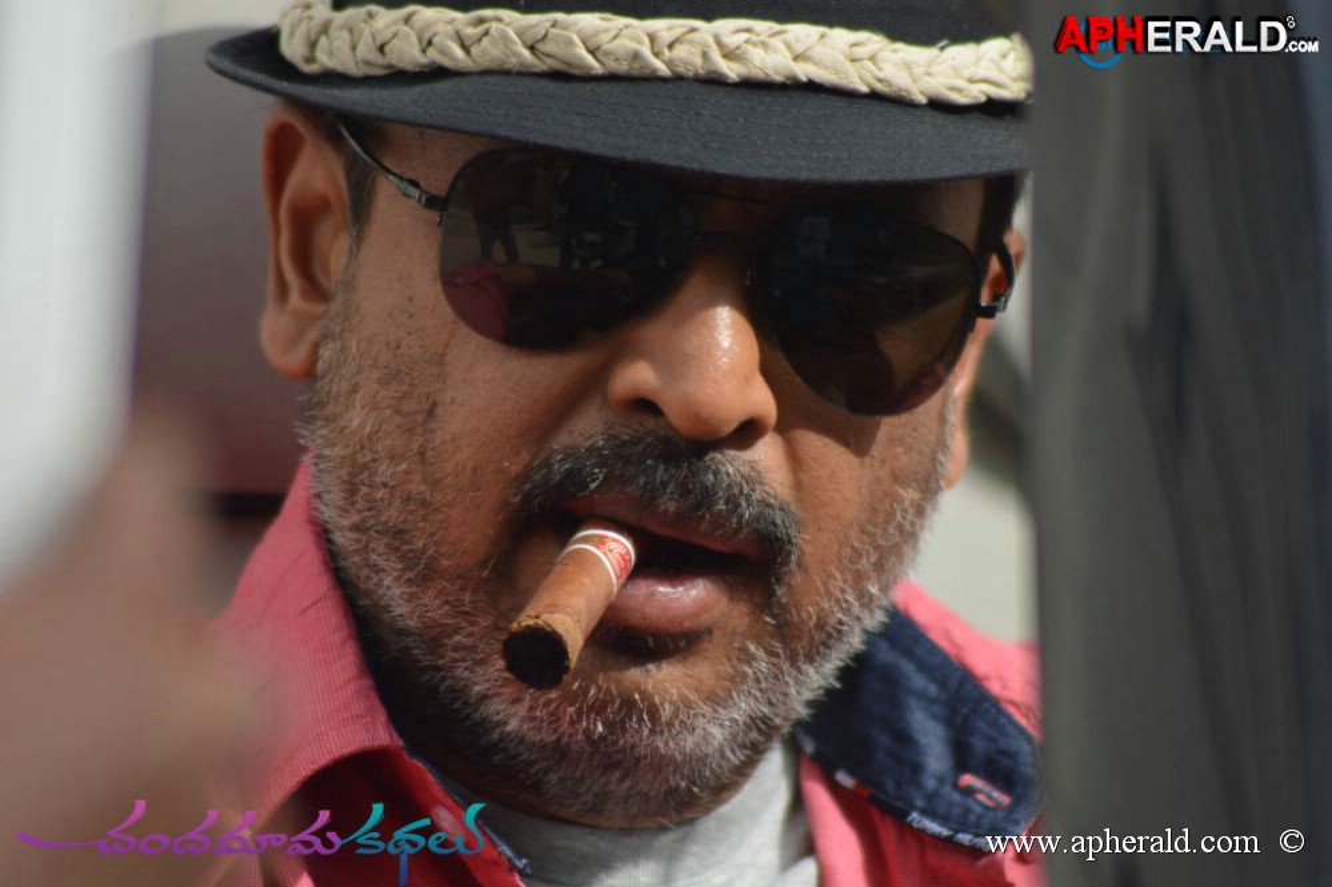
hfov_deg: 4.6
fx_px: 16641
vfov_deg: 3.1
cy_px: 444
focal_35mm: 450
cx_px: 666
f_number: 5.6
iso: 400
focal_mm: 300
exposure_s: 1/1250
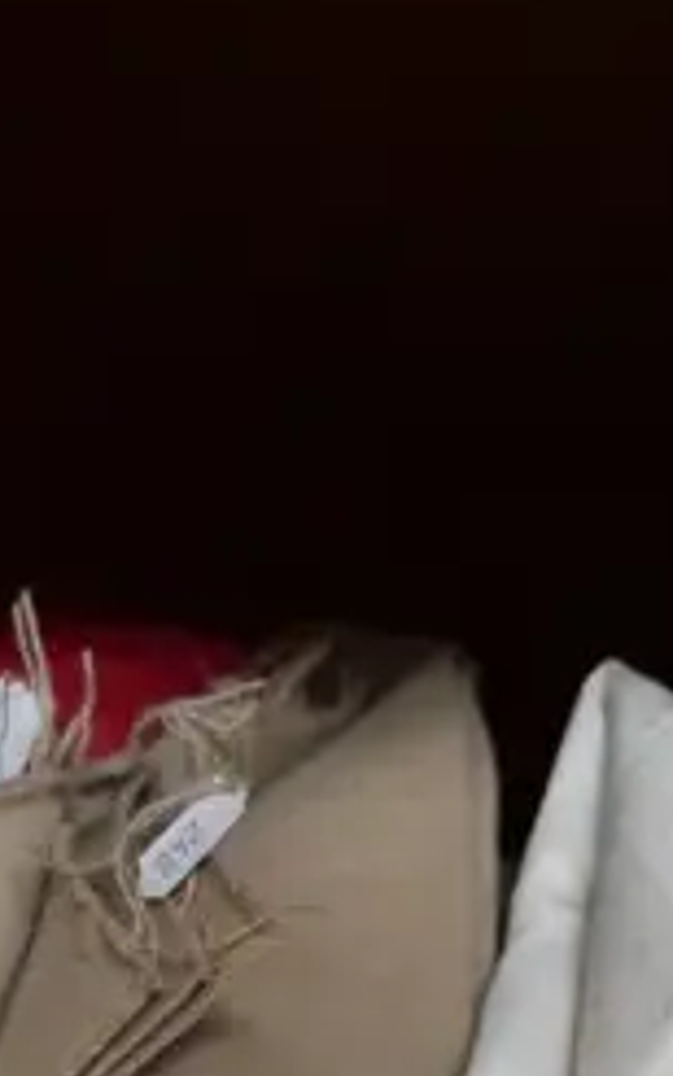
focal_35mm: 150
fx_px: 4397
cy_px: 1404
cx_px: 109
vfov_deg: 13.4
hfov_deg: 8.7
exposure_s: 1/25
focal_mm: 17
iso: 3200
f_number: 4
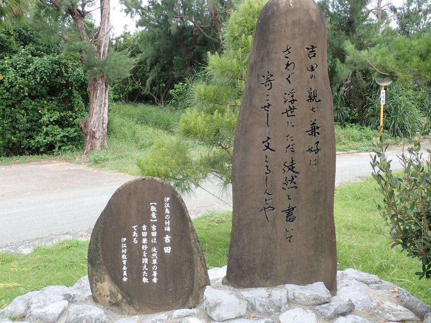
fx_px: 473
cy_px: 162
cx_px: 216
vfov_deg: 37.7
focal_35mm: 38
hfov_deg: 49.0
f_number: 3.5
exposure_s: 1/80
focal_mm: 6.86
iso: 100
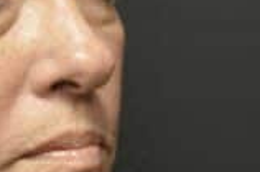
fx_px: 2107
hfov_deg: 7.0
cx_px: -56
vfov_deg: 4.7
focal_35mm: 292
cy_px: 59
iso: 800
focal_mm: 40
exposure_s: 1/60
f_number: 5
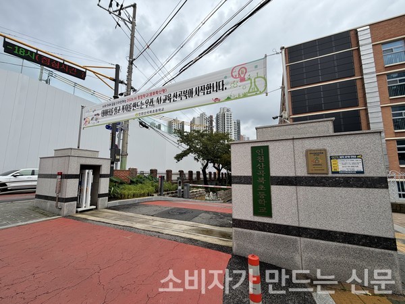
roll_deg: +0.2
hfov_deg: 102.1
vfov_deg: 85.7
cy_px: 152
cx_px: 202
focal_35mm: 14
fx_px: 164
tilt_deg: +7.5
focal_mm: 2.22
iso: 20
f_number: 2.2
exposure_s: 1/1017
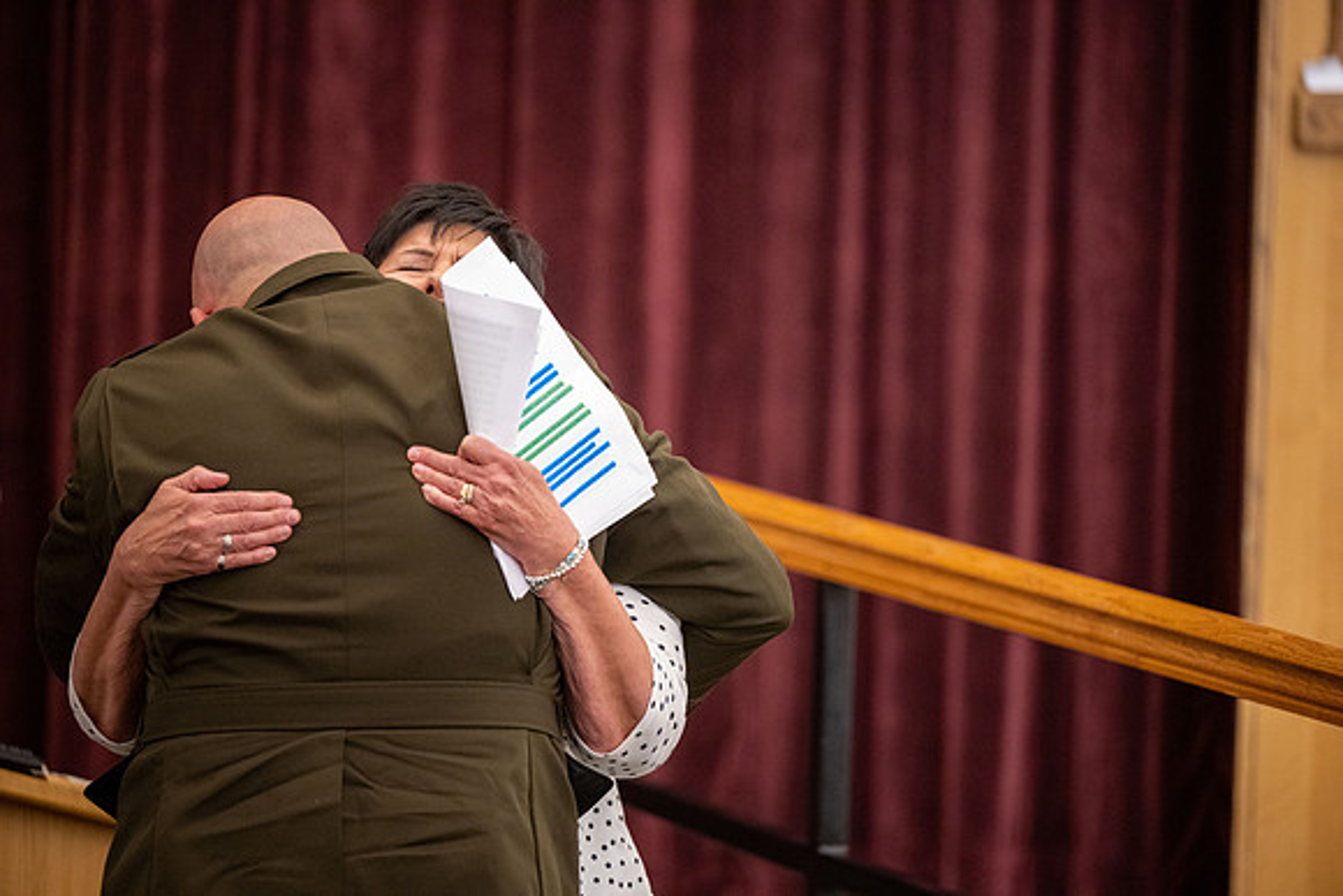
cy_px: 448
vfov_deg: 6.9
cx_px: 672
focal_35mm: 200
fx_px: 7463
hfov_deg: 10.3
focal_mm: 200
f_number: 2.8
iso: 5000
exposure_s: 1/200
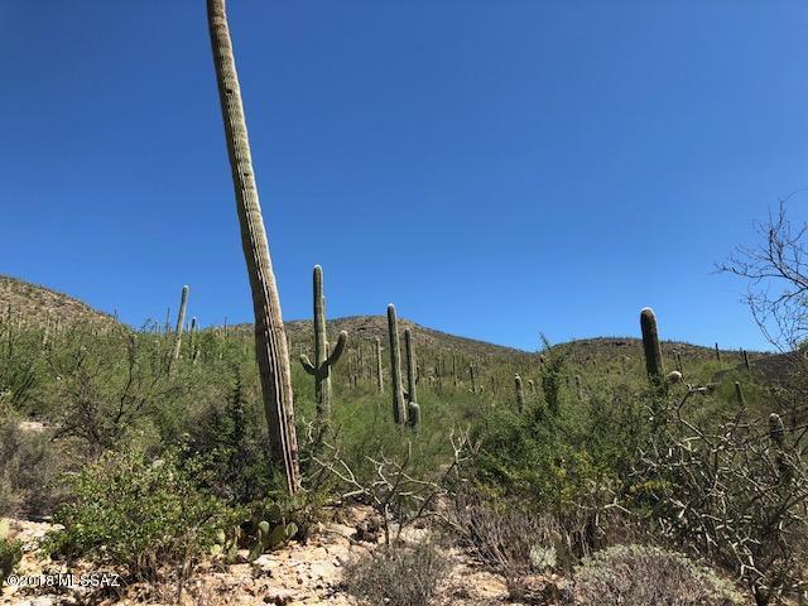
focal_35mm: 28
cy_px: 303
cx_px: 404
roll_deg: +4.1
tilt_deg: +17.8
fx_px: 654
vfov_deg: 49.7
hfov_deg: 63.4
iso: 20
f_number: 1.8
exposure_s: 1/1453
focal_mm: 3.99
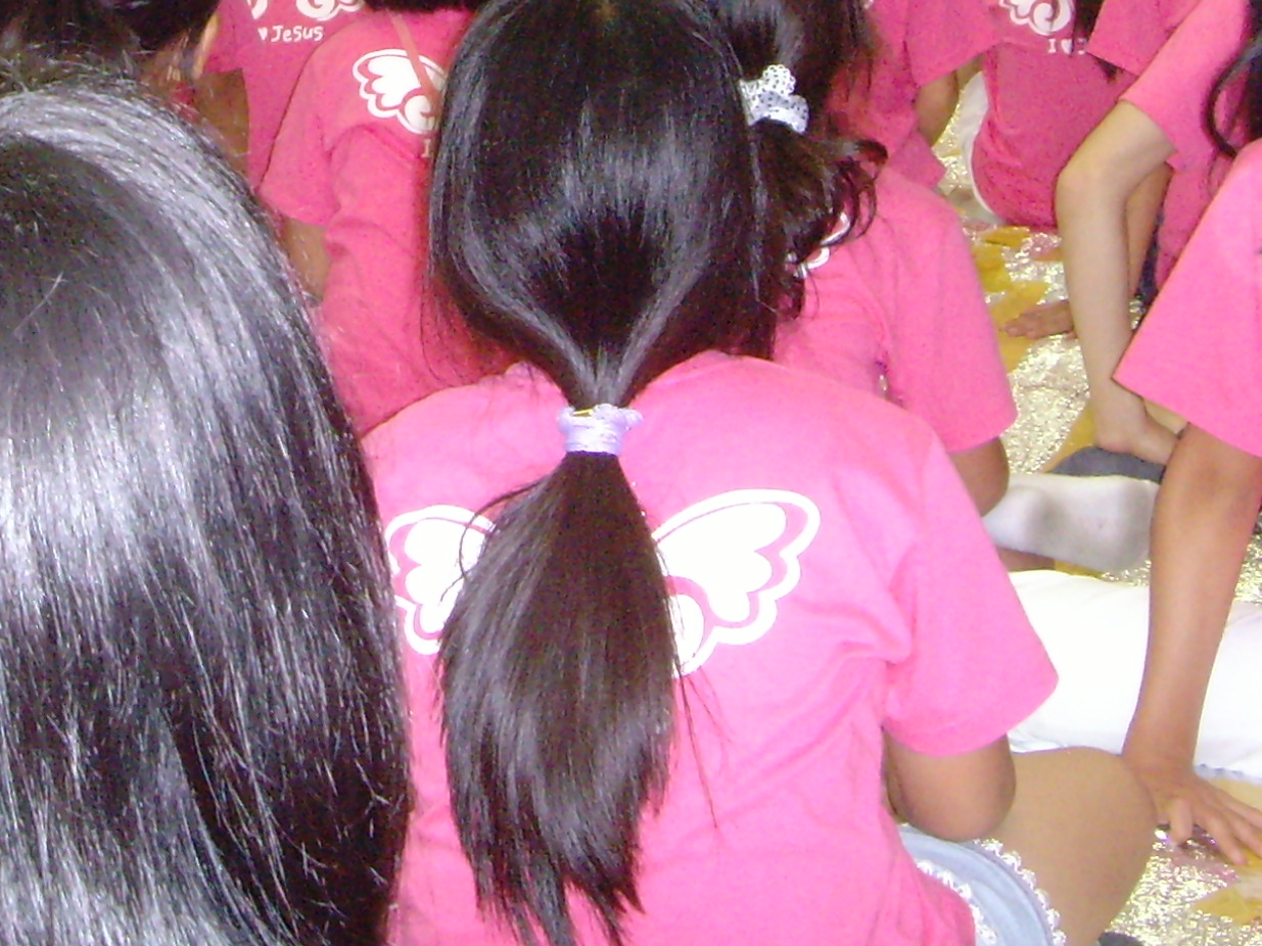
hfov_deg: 19.9
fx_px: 3536
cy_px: -138
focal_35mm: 97
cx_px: 180
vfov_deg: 14.8
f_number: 3.5
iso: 400
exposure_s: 1/45
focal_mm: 6.6
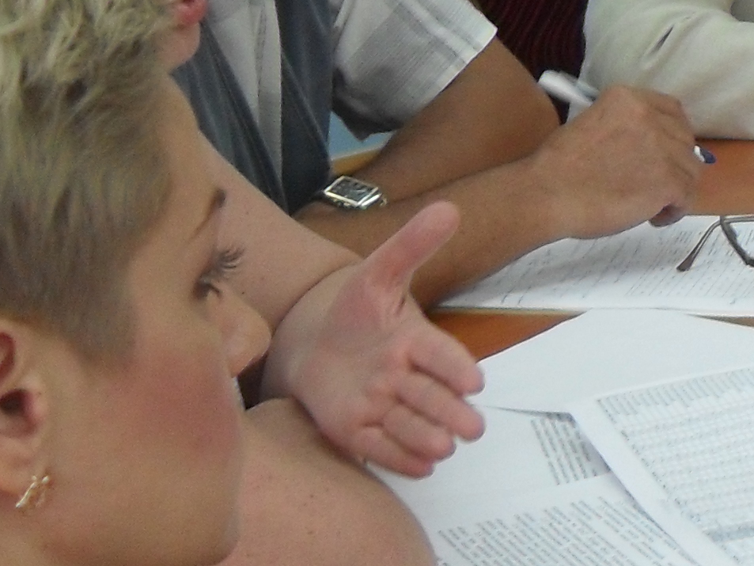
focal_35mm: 134
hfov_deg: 13.1
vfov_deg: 11.0
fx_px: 2919
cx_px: 1408
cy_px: 82
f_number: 2.8
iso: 160
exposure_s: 1/30
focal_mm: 6.2
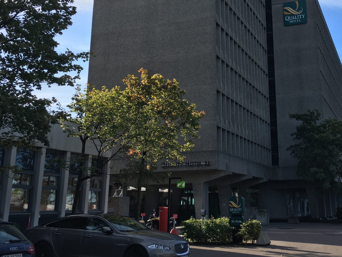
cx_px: 231
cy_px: 69
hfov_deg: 41.5
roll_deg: +0.9
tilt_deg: +18.1
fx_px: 445
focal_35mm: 45
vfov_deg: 31.7
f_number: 2.2
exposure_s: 1/1083
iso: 25
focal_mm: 4.15
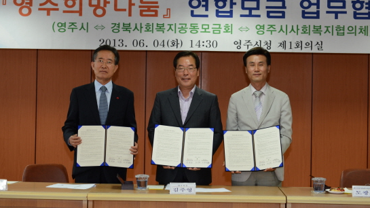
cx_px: 185
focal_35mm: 74
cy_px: 88
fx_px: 726
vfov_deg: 16.3
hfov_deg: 28.6
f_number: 5.6
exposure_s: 1/60
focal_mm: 70
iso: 400
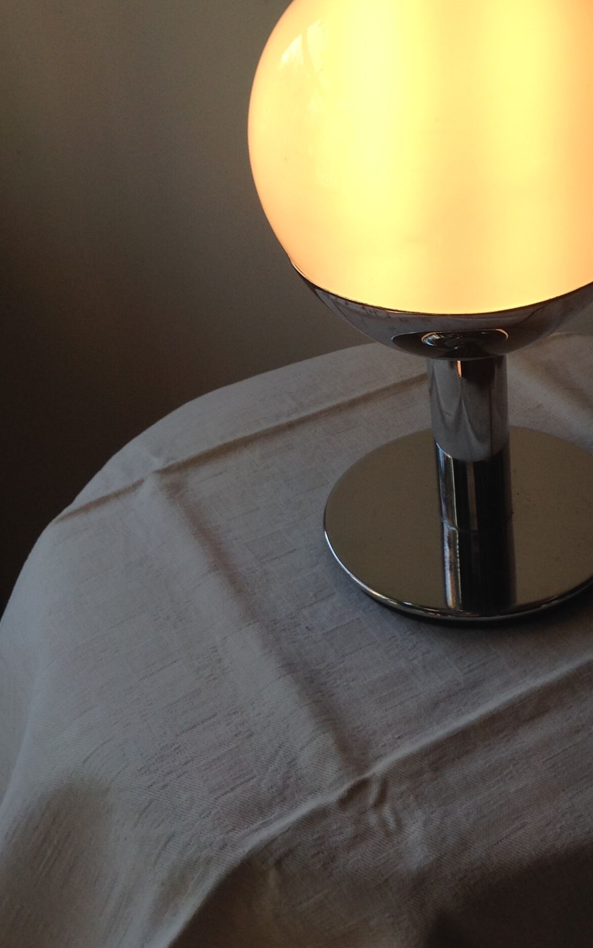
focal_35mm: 51
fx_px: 1319
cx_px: 448
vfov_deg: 39.4
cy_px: 378
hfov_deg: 25.0
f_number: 2.4
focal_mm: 4.28
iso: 50
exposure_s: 1/291
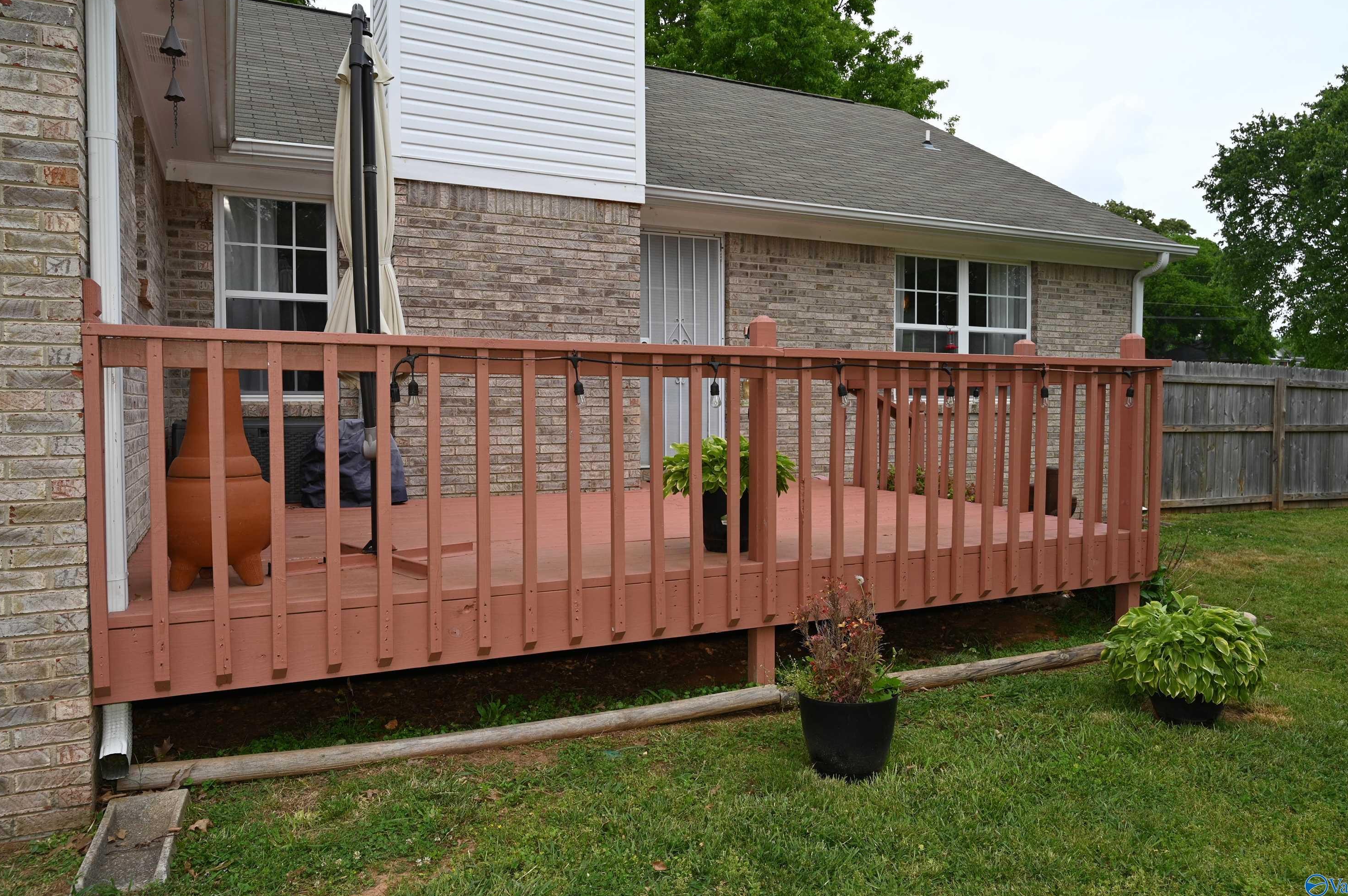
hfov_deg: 71.5
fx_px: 935
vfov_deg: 51.2
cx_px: 692
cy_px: 439
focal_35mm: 25
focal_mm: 24
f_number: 7.1
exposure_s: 1/200
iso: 100
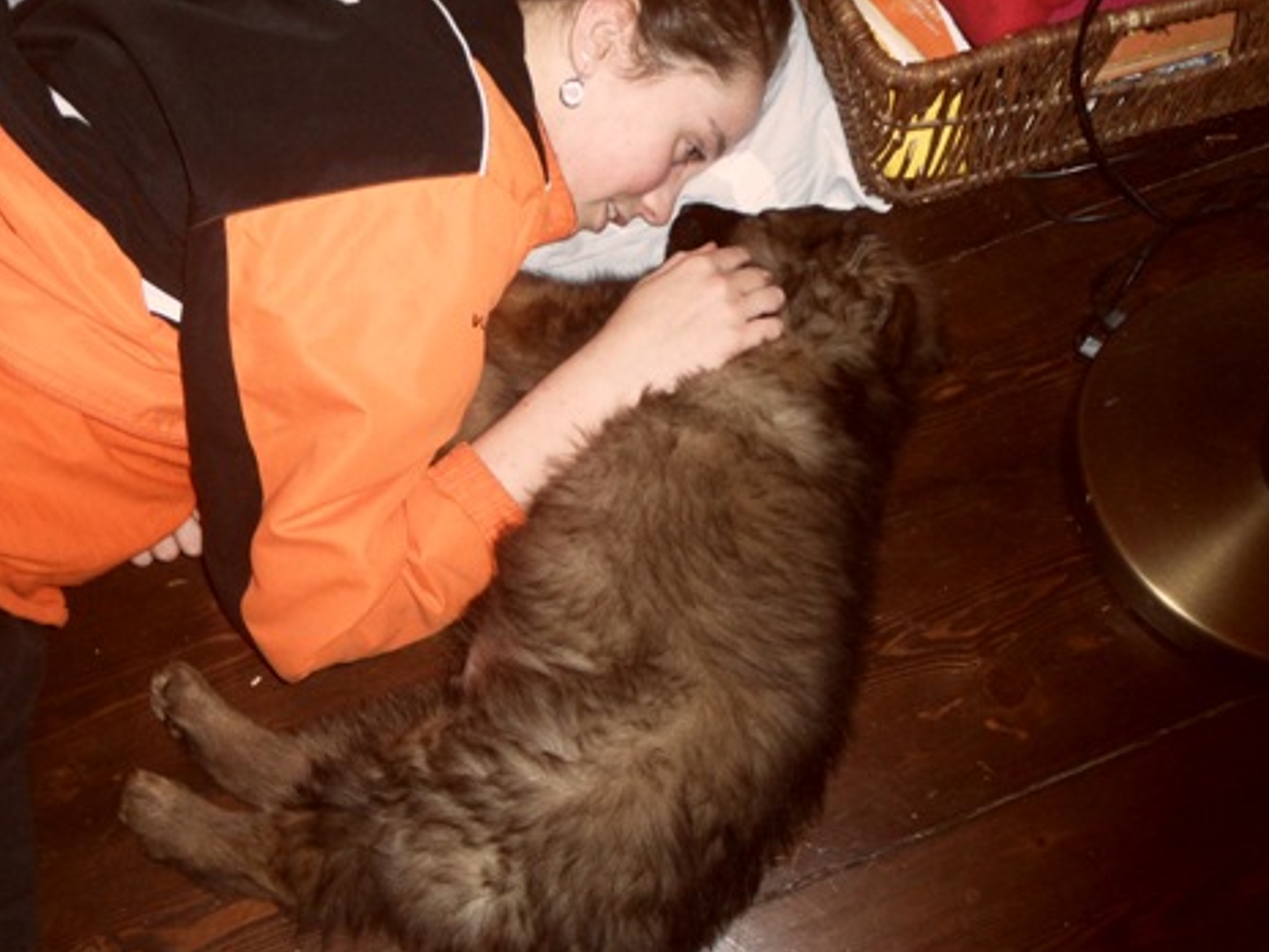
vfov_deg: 43.0
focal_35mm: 33
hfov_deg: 55.3
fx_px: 1210
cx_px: 584
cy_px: 499
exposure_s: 1/30
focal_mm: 3.9
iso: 200
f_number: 3.2
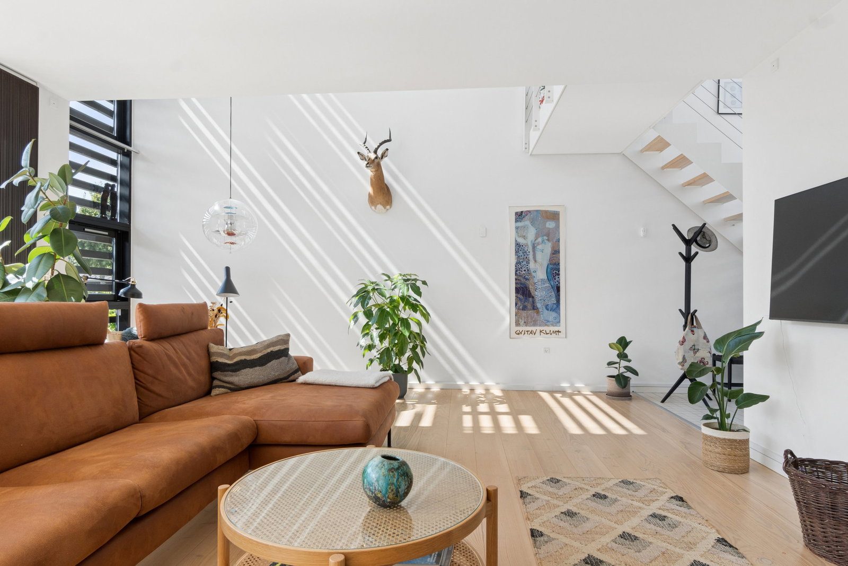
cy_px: 283
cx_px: 424
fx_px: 459
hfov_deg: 85.4
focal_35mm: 20
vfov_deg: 63.2
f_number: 10
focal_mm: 13
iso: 200
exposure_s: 1/60
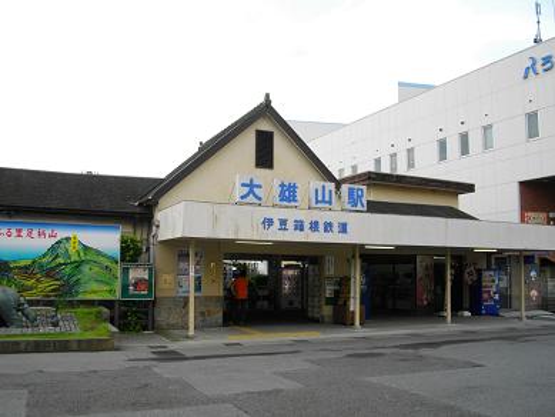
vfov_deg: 44.2
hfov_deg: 56.8
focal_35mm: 32
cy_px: 208
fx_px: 513
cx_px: 278
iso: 100
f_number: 5.5
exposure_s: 1/160
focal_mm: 5.7
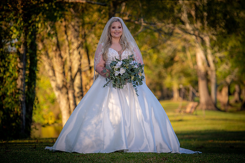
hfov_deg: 11.8
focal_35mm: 175
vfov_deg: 7.8
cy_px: 82
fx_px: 1190
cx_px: 122
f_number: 3.5
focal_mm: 175
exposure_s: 1/250
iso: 80
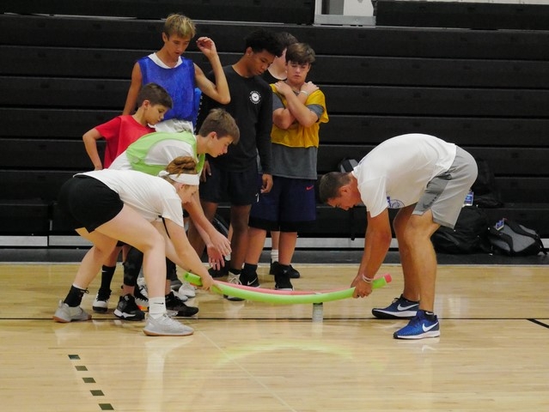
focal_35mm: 110
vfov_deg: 13.5
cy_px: 206
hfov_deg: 17.9
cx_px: 274
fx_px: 1746
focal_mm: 55
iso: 12800
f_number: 5.6
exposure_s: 1/320
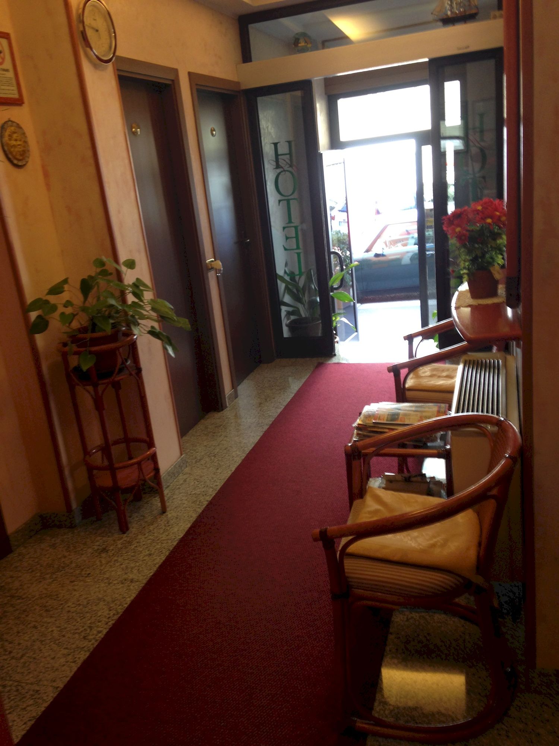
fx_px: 711
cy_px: 373
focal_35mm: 33
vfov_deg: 55.4
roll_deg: +6.9
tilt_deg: -14.9
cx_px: 280
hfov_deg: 42.9
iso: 80
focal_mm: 4.12
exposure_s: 1/20
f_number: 2.4
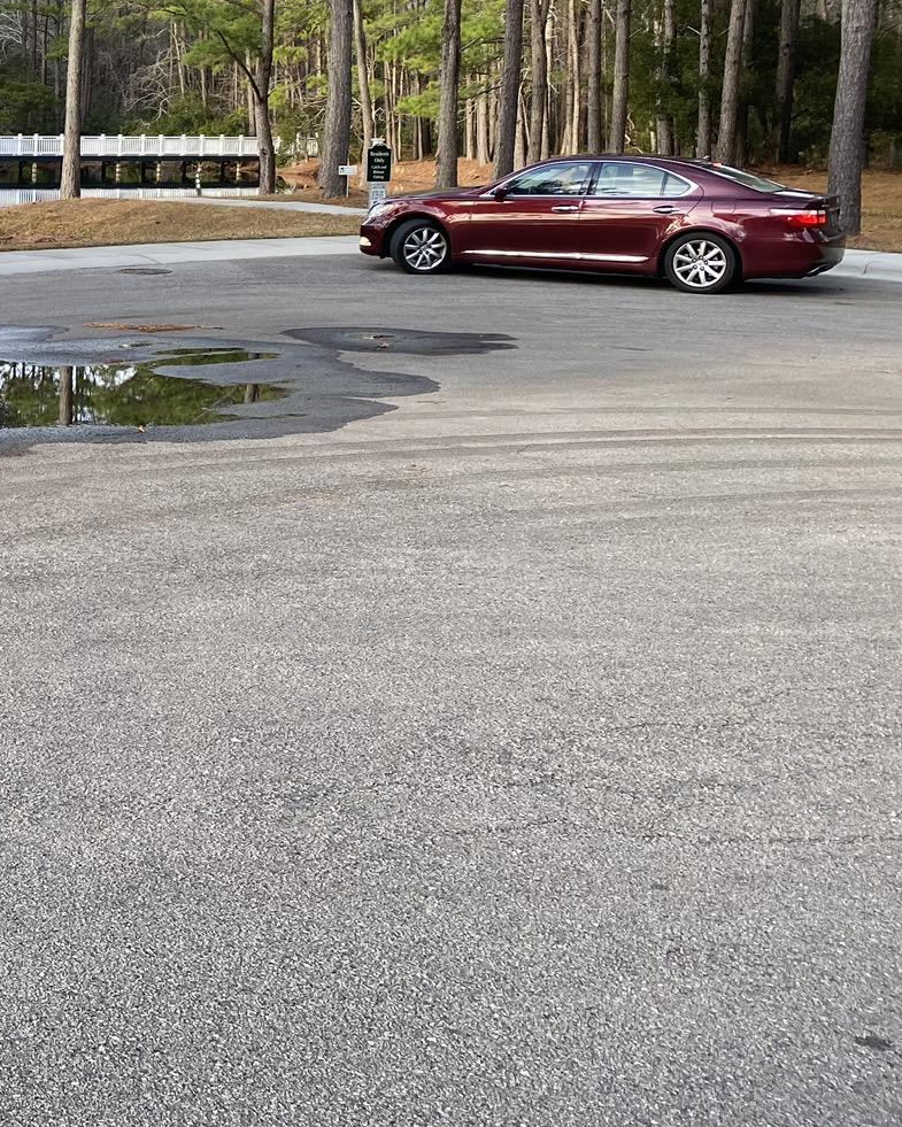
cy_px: 304
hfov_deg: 25.1
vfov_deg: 34.7
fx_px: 1768
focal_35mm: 53
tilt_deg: -6.3
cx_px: -248
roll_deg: -0.6
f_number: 1.8
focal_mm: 4.25
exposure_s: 1/285
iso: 32
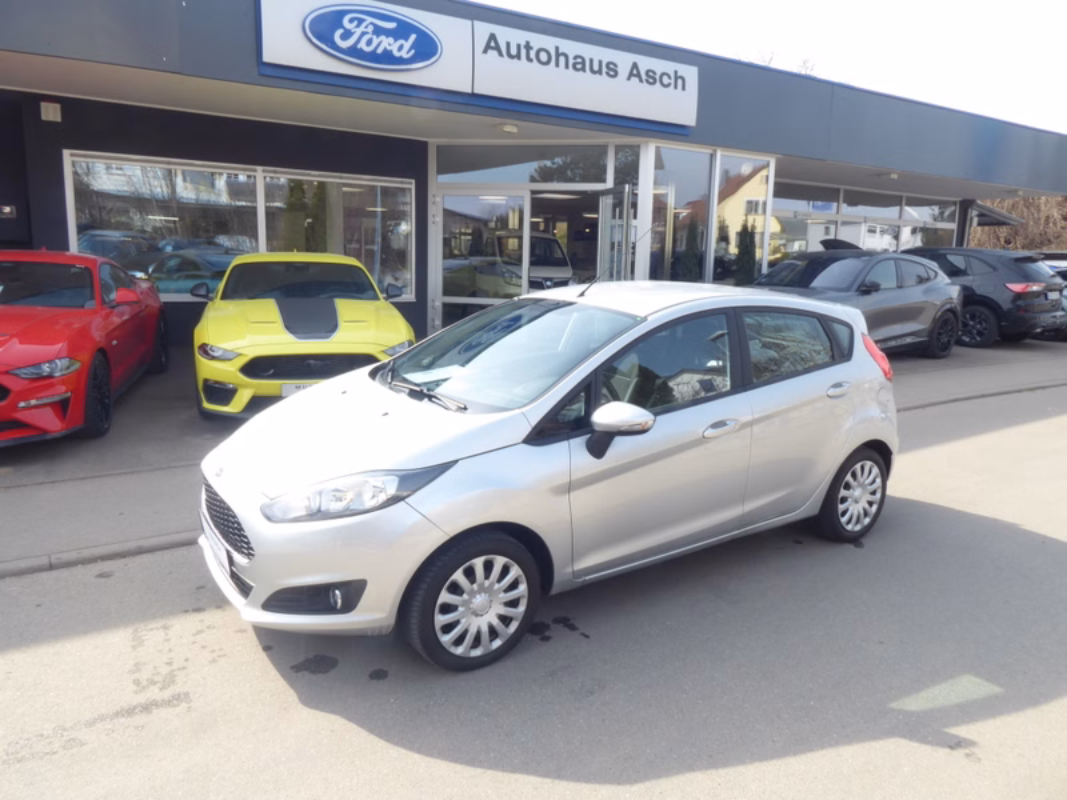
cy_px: 400
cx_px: 534
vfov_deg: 56.8
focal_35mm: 24
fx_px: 740
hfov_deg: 71.6
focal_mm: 4.3
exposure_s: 1/40
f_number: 8
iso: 80
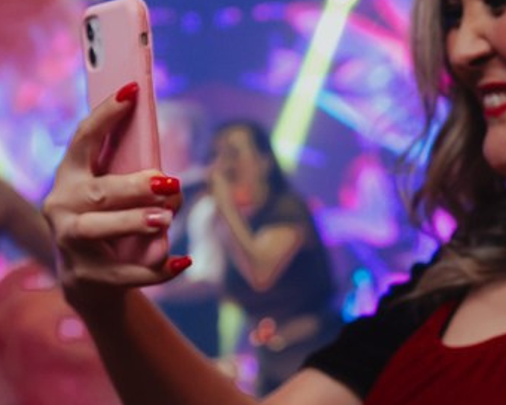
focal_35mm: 129
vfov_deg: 12.0
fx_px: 1932
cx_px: 493
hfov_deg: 14.7
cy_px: 236
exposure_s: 1/60
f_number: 2.8
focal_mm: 26
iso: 500
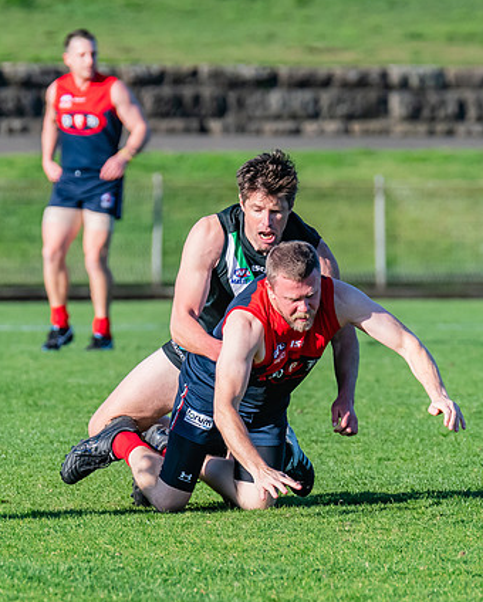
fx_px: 15095
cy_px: 345
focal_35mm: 846
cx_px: 254
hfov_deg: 1.8
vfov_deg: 2.3
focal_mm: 380
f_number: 7.1
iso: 800
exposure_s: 1/1600
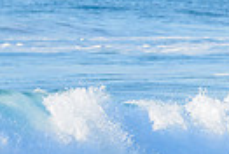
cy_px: -73
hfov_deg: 0.9
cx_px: -192
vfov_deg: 0.6
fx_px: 14065
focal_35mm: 2206
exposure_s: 1/2000
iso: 280
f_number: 5.6
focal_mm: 500
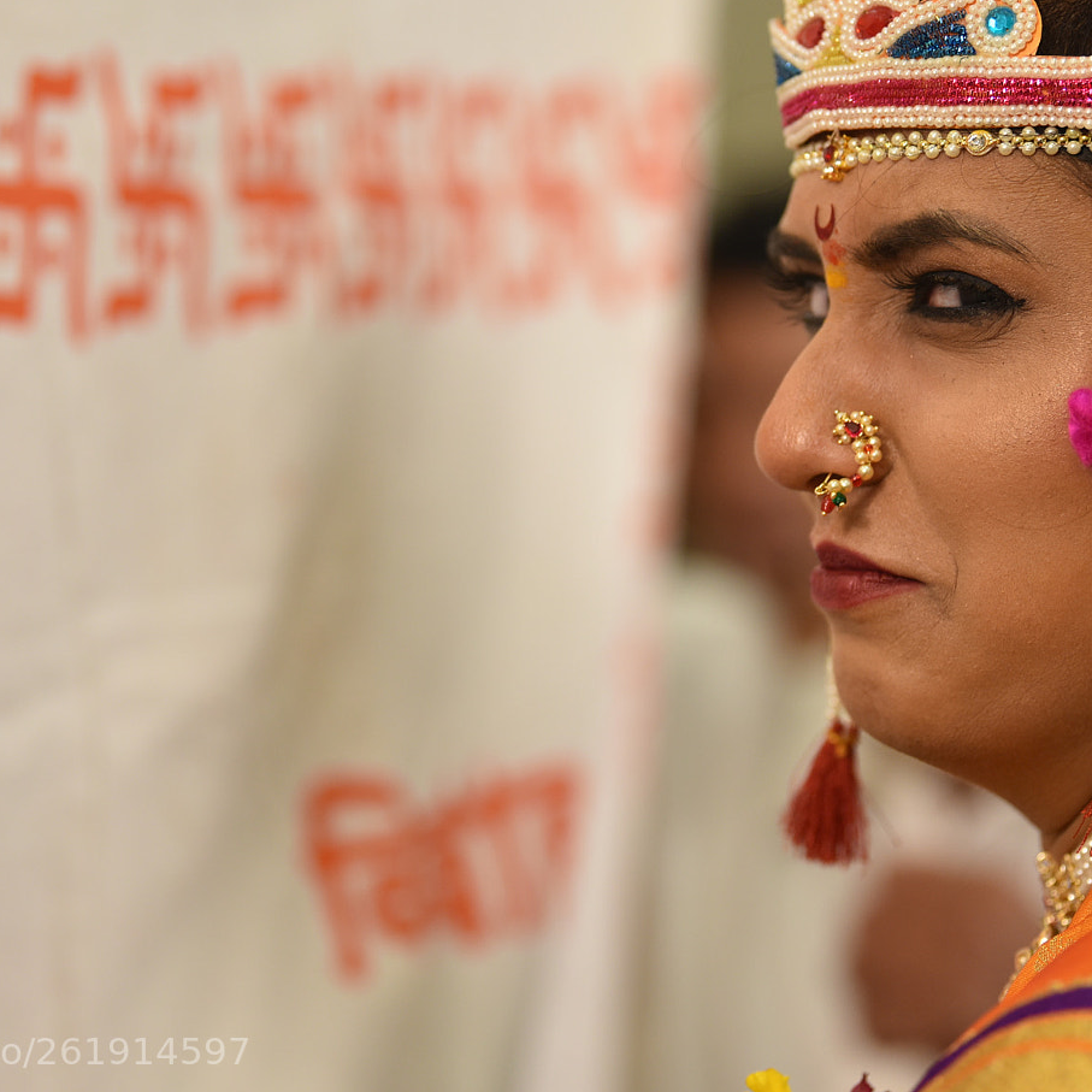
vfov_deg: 11.6
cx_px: 583
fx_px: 5354
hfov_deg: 11.6
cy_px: 503
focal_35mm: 150
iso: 720
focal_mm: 100
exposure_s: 1/250
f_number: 2.8
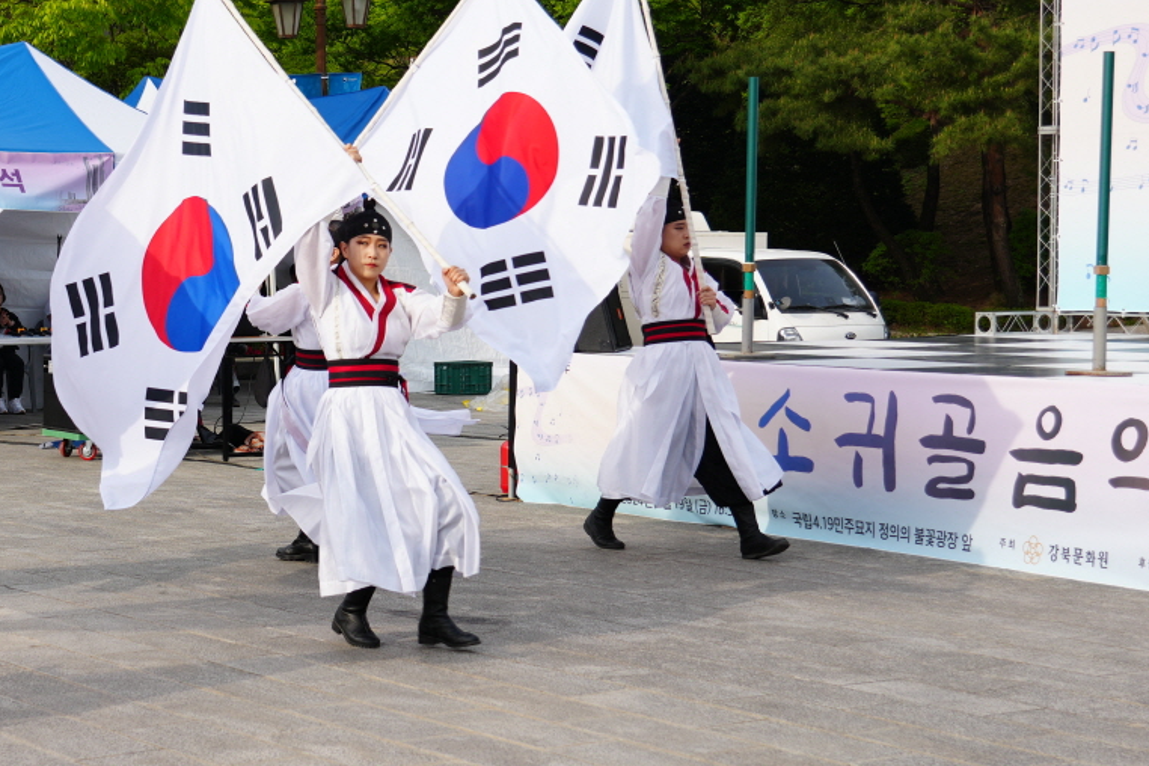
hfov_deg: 25.4
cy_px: 330
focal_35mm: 78
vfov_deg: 17.5
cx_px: 188
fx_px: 2489
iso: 100
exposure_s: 1/500
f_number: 4
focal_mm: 33
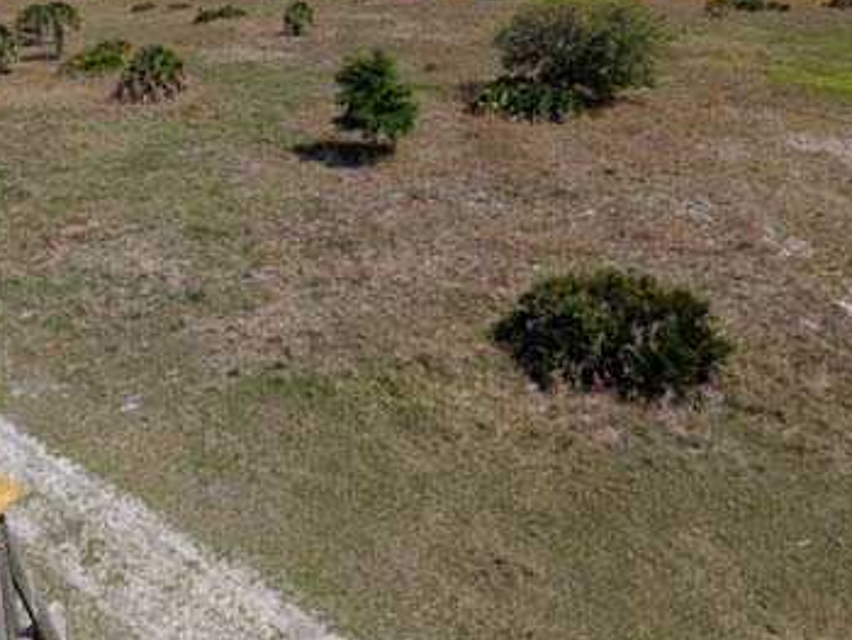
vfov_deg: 45.0
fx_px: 690
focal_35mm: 28
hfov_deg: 62.4
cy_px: 60
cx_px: 314
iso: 48
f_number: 2.2
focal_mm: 1.83
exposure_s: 1/3012
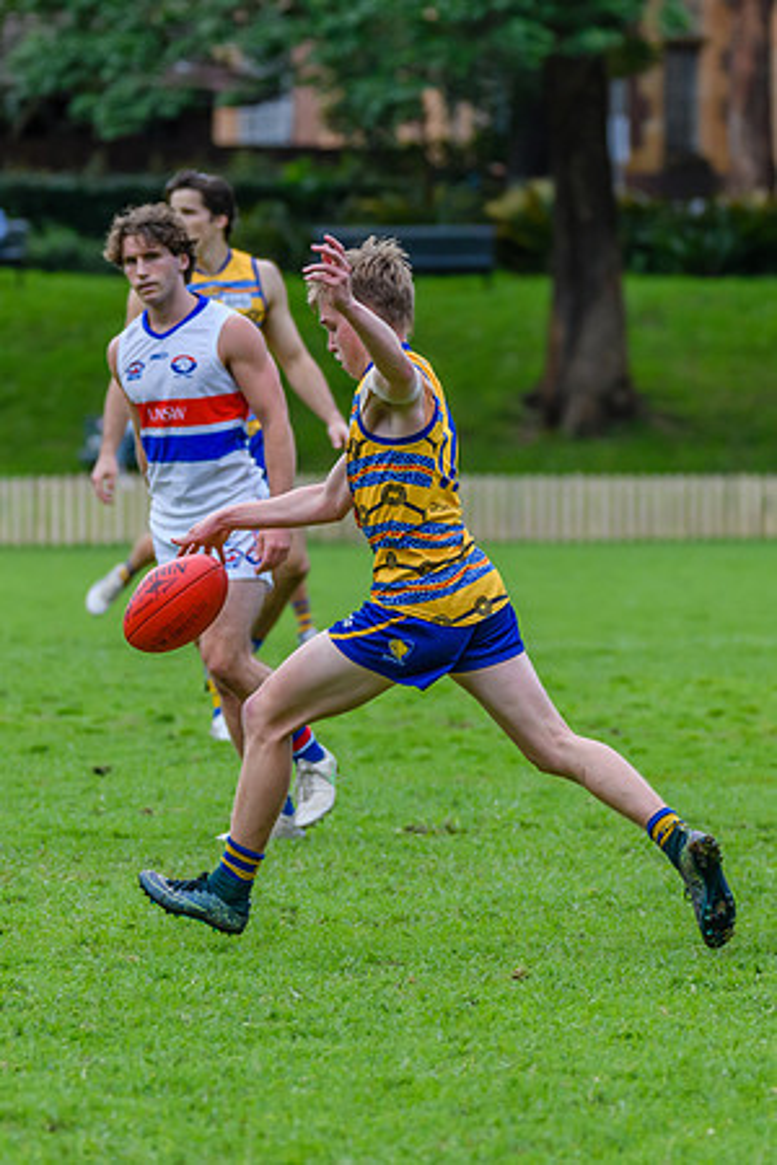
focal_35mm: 419
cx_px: 349
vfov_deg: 4.9
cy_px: 581
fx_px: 13555
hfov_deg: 3.3
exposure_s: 1/1250
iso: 1400
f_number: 5.3
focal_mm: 240
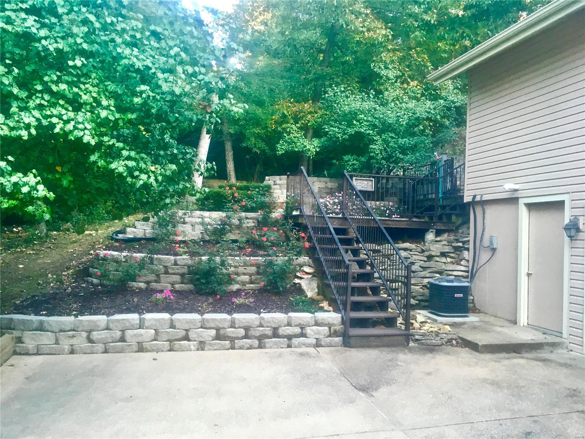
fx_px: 490
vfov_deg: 48.2
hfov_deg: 61.7
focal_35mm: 29
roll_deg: -1.6
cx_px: 292
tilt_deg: +1.6
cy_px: 220
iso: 64
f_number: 2.2
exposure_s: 1/30
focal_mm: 4.15
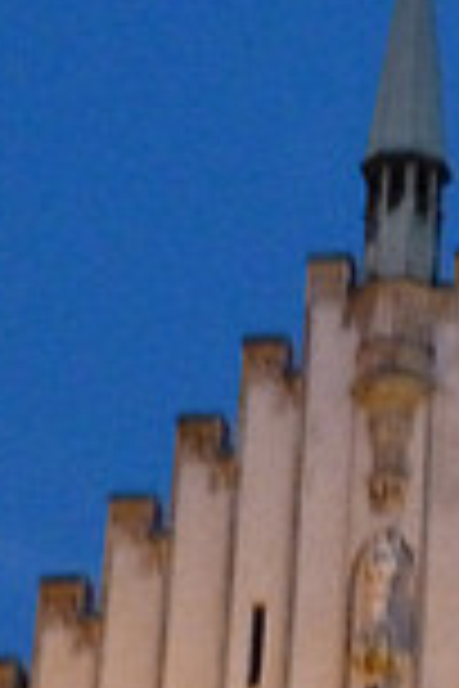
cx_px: 914
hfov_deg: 9.3
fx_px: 2639
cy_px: 582
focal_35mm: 138
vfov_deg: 14.7
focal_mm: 5.7
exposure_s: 1/6
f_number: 3.5
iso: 800
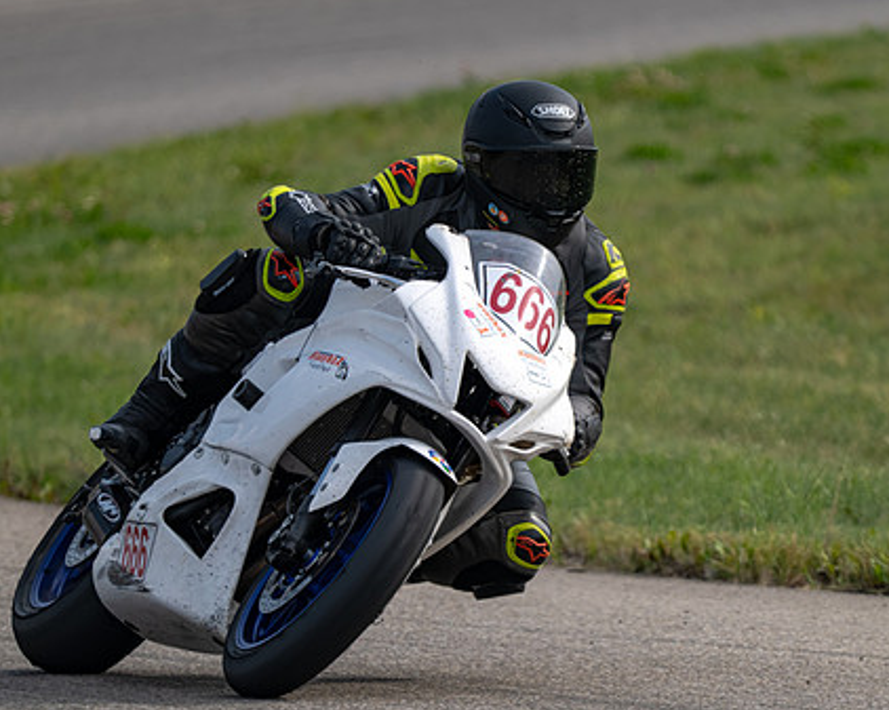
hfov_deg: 2.1
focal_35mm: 923
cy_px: 419
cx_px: 463
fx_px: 24268
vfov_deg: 1.7
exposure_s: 1/1250
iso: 250
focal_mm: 600
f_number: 6.3
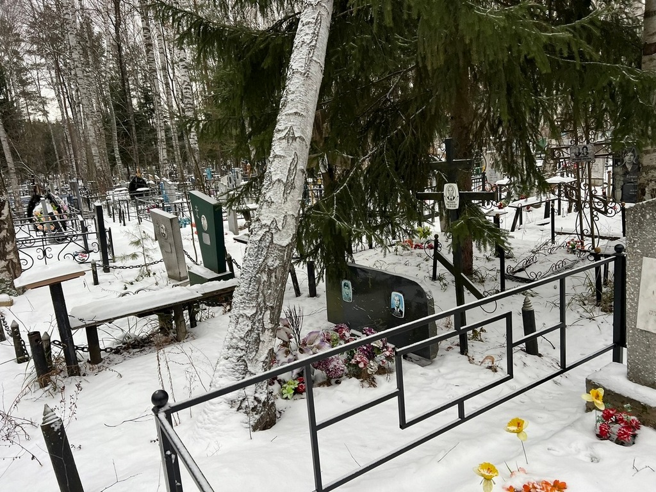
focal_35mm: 26
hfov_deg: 67.3
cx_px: 328
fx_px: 493
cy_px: 246
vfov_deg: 53.1
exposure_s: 1/121
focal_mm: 5.7
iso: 80
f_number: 1.5
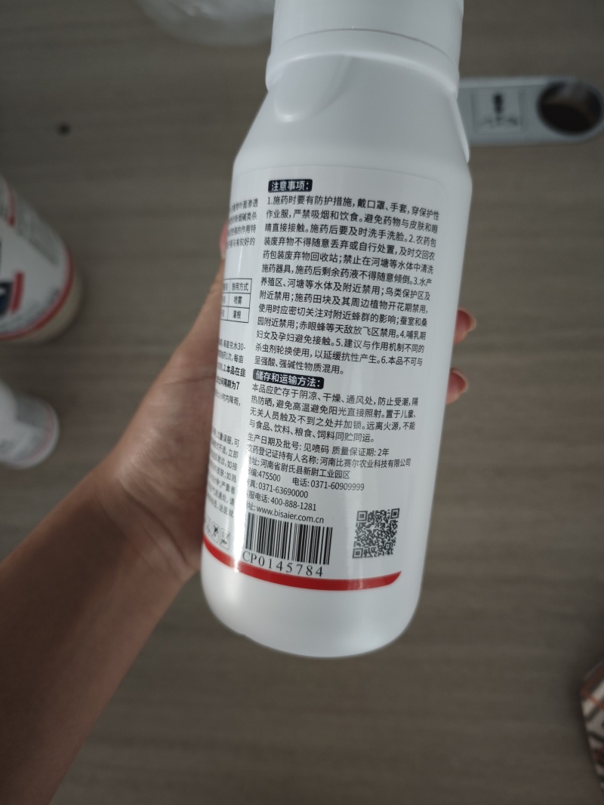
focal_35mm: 23
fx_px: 535
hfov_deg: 58.9
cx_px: 302
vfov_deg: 73.9
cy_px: 402
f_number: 1.6
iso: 1000
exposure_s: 1/50
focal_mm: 6.55
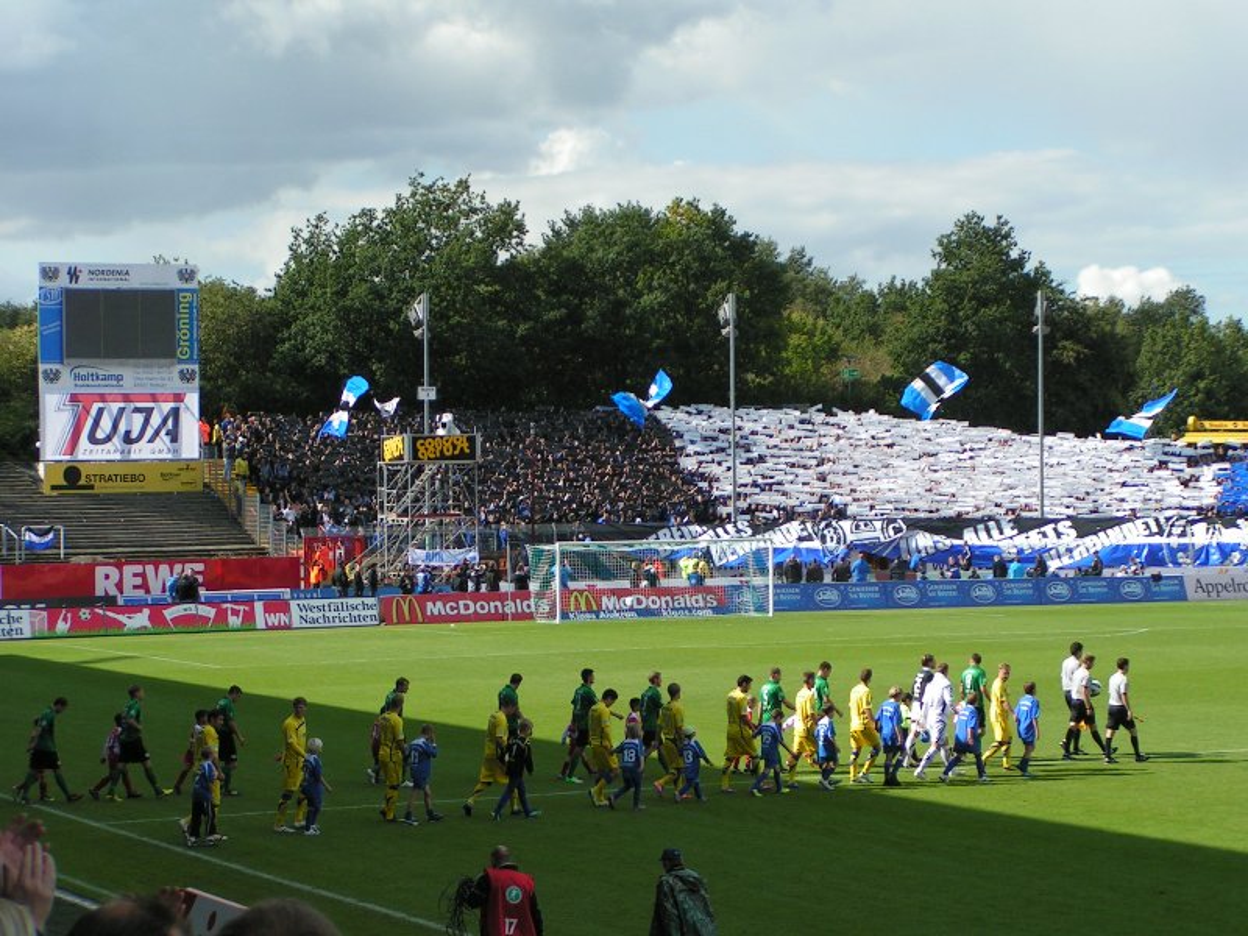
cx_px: 624
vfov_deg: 15.6
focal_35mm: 95
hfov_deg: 20.7
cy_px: 468
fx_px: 3425
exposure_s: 1/800
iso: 50
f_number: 3.5
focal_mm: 14.5
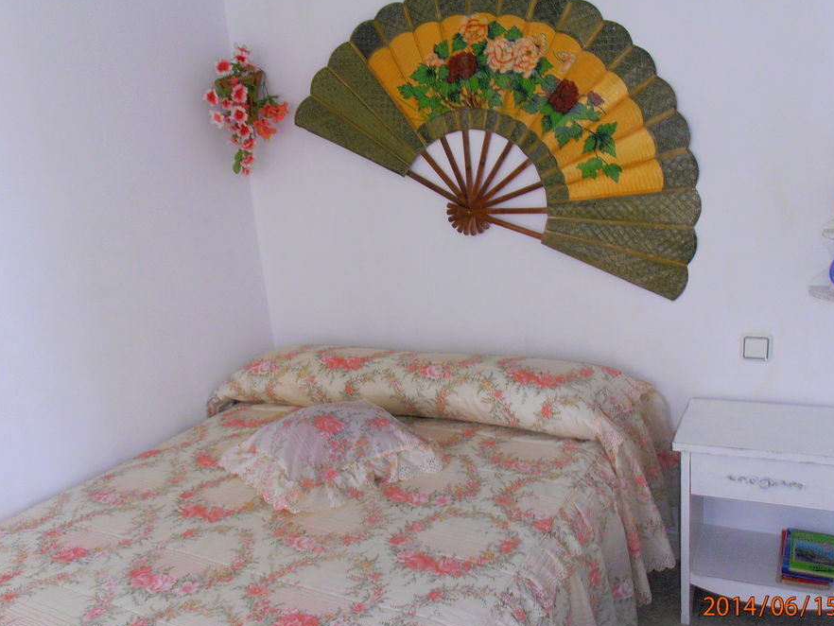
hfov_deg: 53.9
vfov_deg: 41.8
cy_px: 327
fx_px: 819
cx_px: 424
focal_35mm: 34
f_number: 3.5
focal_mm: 5.25
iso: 125
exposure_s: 1/30
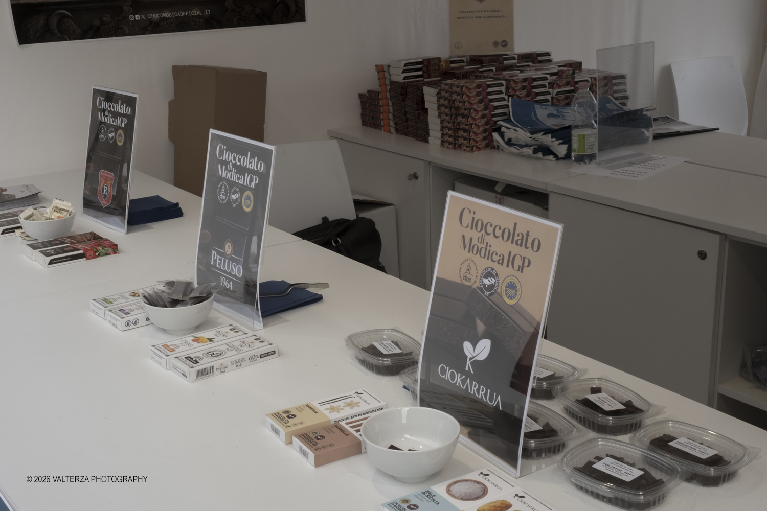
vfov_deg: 29.2
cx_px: 384
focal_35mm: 46
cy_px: 256
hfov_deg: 42.7
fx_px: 980
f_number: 20
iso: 800
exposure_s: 1/125
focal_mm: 30.8
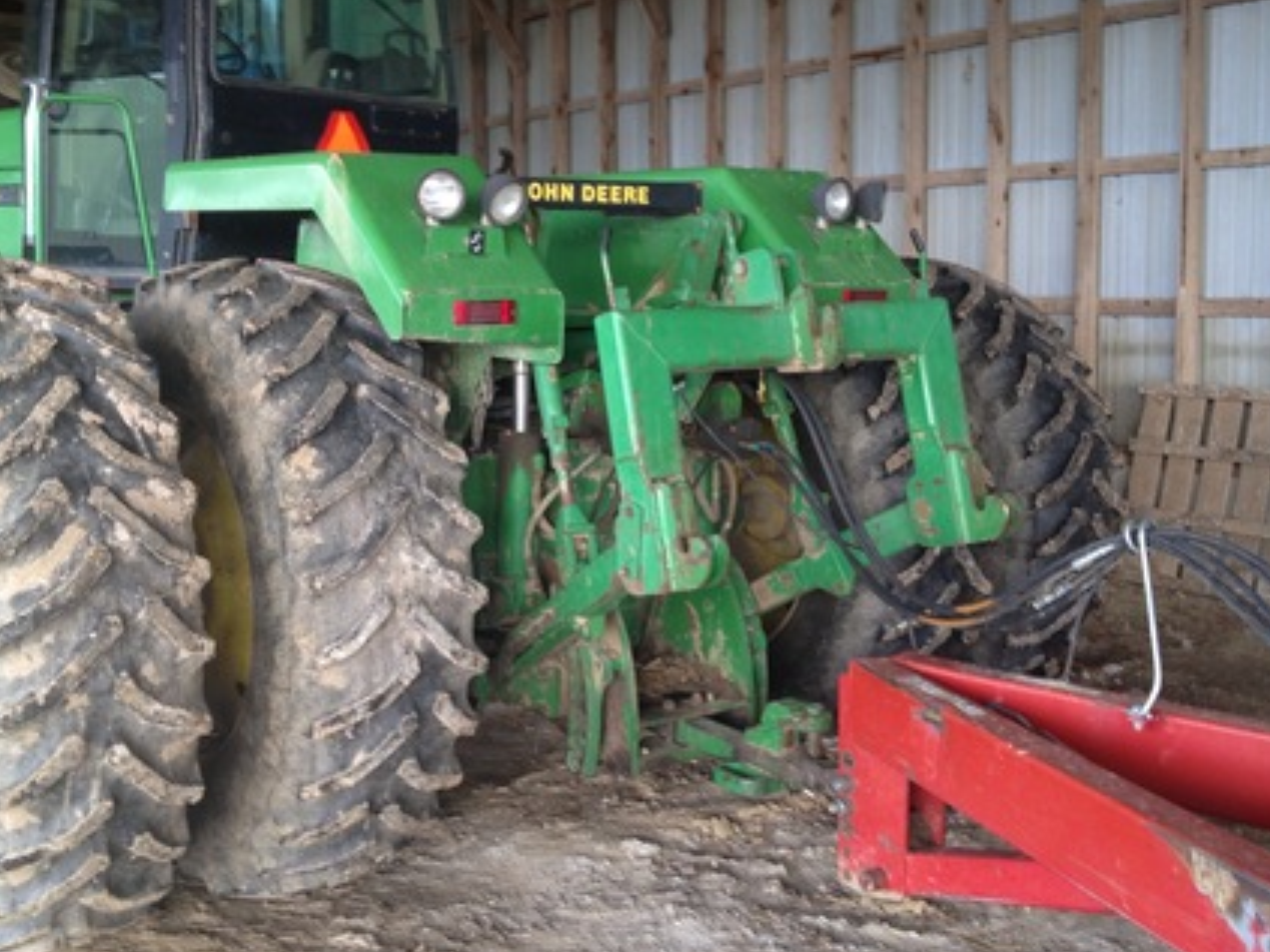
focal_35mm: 45
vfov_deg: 32.1
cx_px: 495
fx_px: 1651
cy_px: 402
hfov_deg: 41.8
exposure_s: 1/30
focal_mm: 4.28
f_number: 2.4
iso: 50
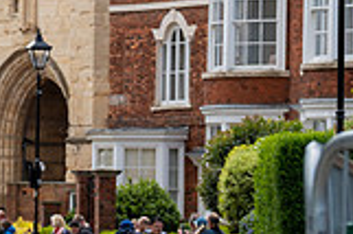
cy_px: 137
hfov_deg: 5.9
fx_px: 3350
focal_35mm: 342
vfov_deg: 4.0
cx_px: -219
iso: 640
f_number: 5
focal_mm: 95
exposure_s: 1/1000
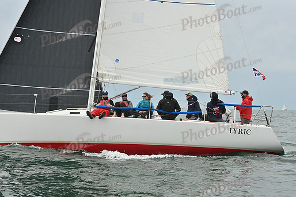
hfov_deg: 25.7
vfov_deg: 17.3
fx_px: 650
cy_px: 107
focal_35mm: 79
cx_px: 151
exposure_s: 1/1250
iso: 320
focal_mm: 70
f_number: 9
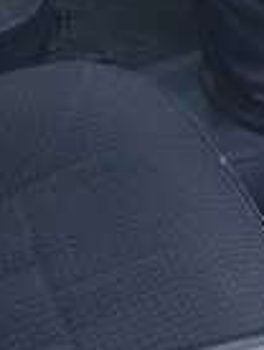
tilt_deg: -18.0
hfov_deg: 13.7
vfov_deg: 16.9
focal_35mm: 104
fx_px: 1054
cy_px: -193
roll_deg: -4.7
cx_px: -81
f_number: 2.2
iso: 32
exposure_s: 1/126
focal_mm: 4.15
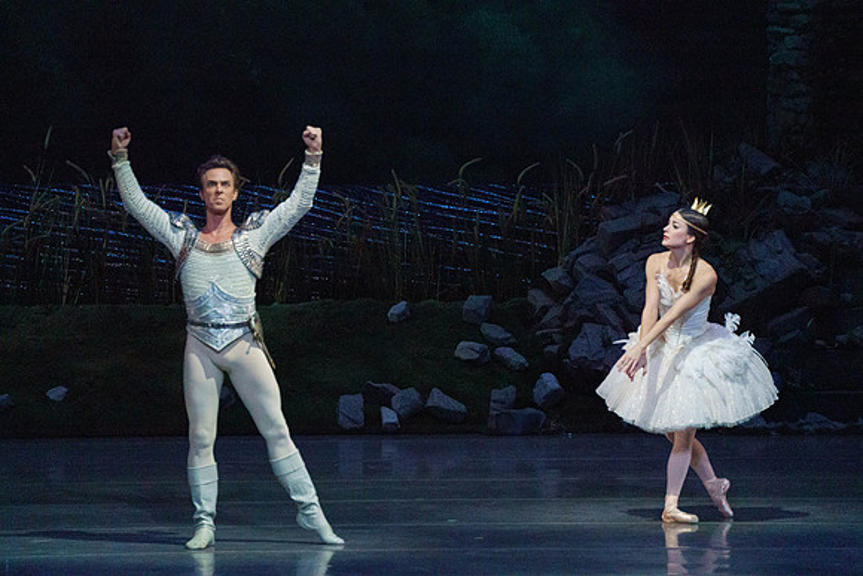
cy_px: 288
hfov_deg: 6.1
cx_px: 432
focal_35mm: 339
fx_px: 8128
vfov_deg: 4.1
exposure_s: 1/320
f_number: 5.6
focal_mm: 339
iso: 8000
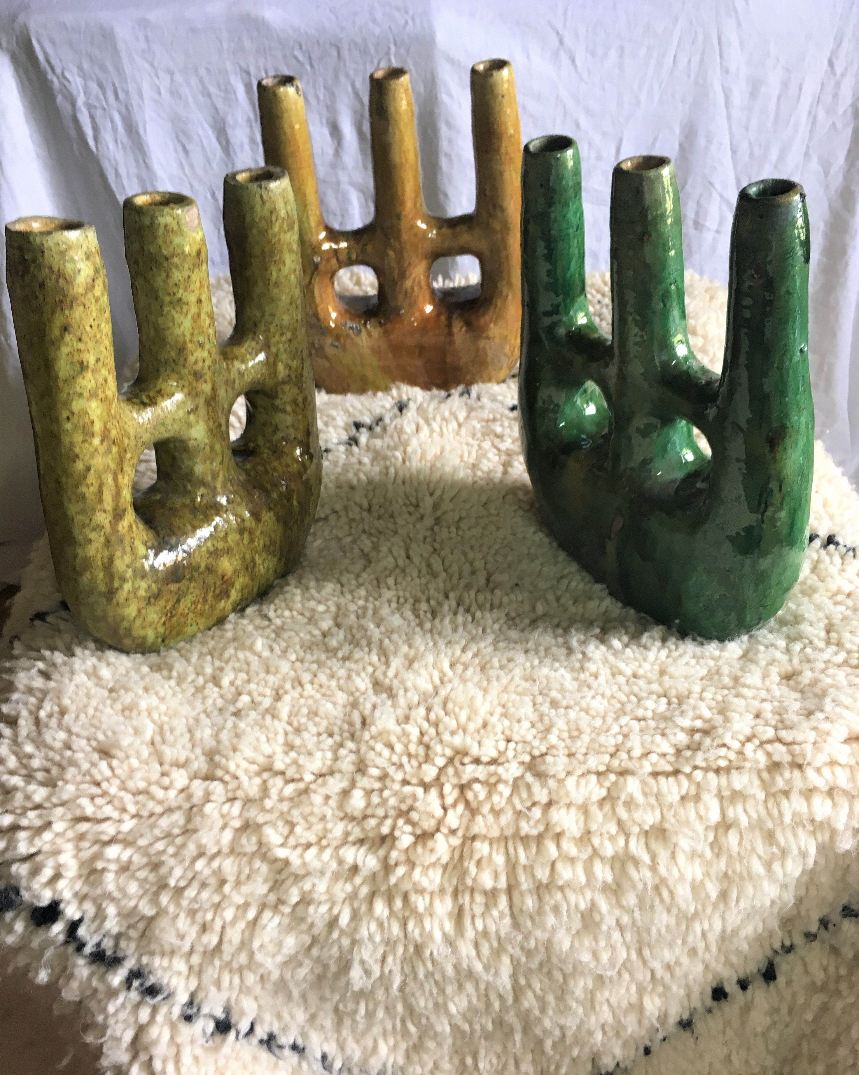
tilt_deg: -37.6
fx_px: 985
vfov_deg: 57.2
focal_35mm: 31
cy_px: 560
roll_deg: +4.0
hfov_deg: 47.1
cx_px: 424
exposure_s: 1/33
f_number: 2.2
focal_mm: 4.15
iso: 64
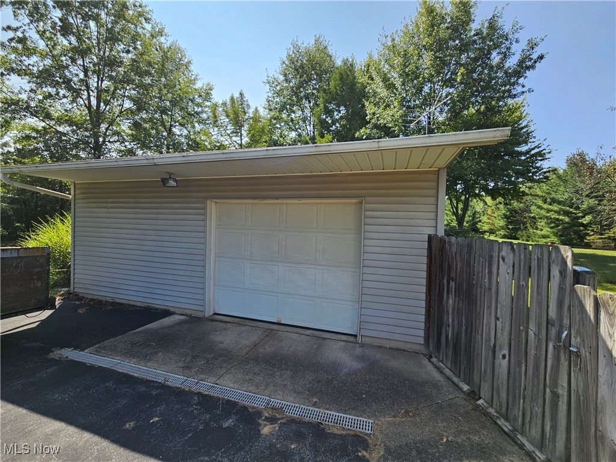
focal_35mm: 13
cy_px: 231
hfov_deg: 106.2
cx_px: 308
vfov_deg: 89.9
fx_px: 231
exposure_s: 1/1055
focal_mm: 2.2
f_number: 2.2
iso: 50
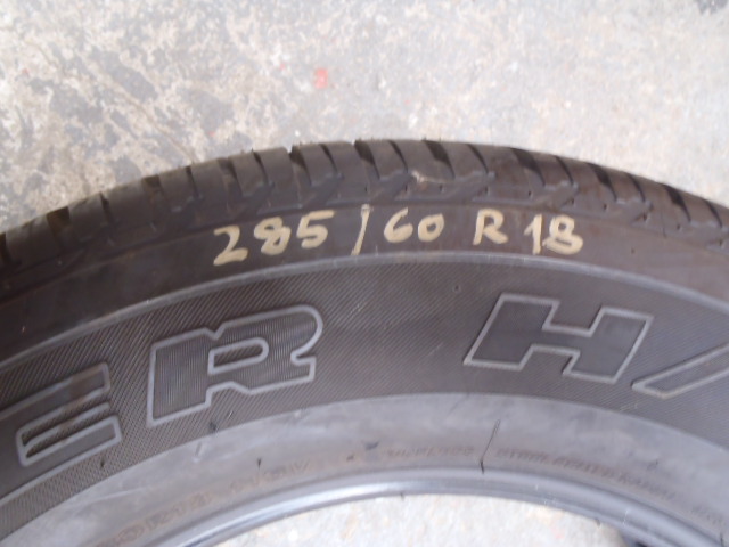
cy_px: 274
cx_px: 364
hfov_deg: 63.4
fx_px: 590
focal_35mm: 28
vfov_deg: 49.7
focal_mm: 5
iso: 200
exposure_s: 1/8
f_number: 3.9
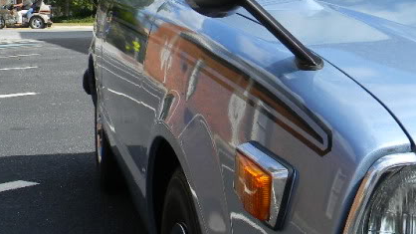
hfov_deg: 28.2
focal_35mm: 75
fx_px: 827
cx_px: 196
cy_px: 56
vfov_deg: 16.0
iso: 80
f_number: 3.7
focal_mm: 6.4
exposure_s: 1/651
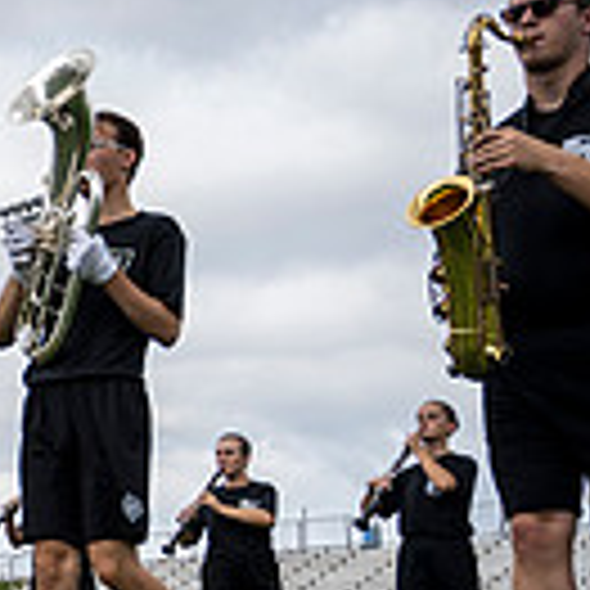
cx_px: -581
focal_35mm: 109
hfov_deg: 13.7
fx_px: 2102
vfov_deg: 15.9
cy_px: 439
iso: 250
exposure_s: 1/800
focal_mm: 29
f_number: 4
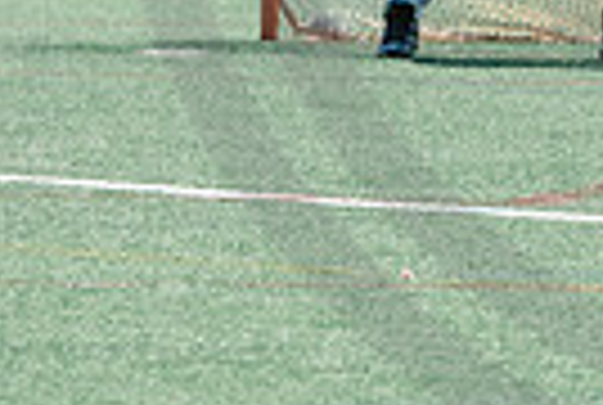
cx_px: 1001
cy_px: -254
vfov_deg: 1.4
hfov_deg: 2.1
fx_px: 16216
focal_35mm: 966
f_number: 5
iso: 400
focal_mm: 200
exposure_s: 1/1600
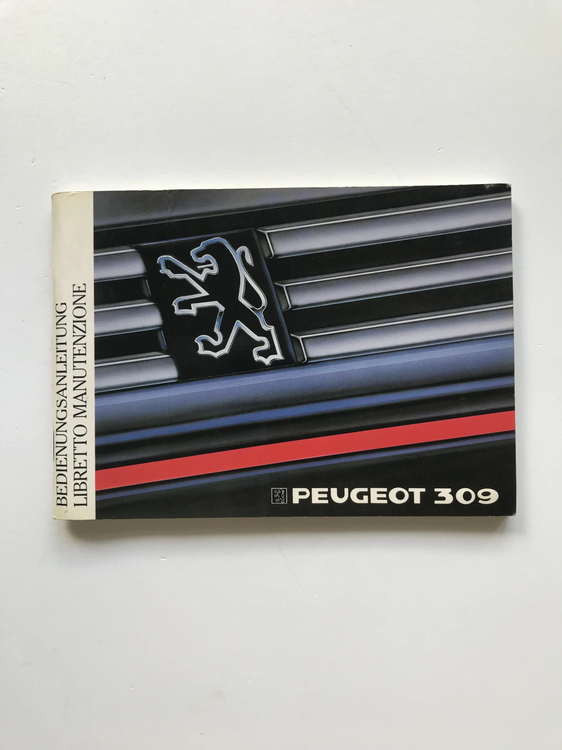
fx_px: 606
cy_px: 375
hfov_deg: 49.7
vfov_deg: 63.4
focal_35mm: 28
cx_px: 281
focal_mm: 3.99
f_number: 1.8
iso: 32
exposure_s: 1/100
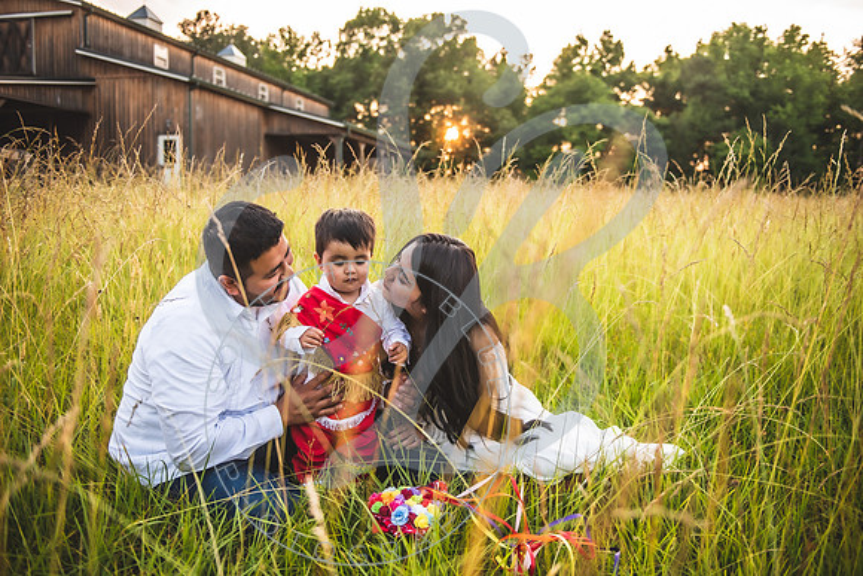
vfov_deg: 45.0
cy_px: 288
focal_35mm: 29
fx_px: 695
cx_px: 432
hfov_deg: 63.6
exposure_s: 1/160
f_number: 2.8
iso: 100
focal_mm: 29
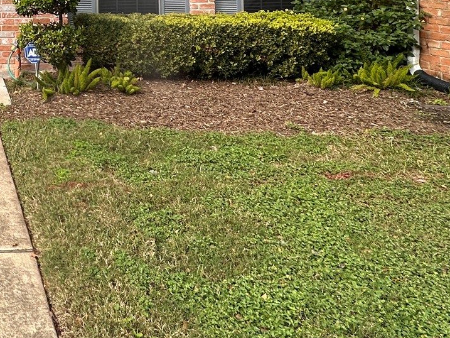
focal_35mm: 40
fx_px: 520
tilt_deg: +1.4
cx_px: -38
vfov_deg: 31.3
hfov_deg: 39.0
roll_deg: +0.2
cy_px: -48
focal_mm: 2.22
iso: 40
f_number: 2.2
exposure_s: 1/353
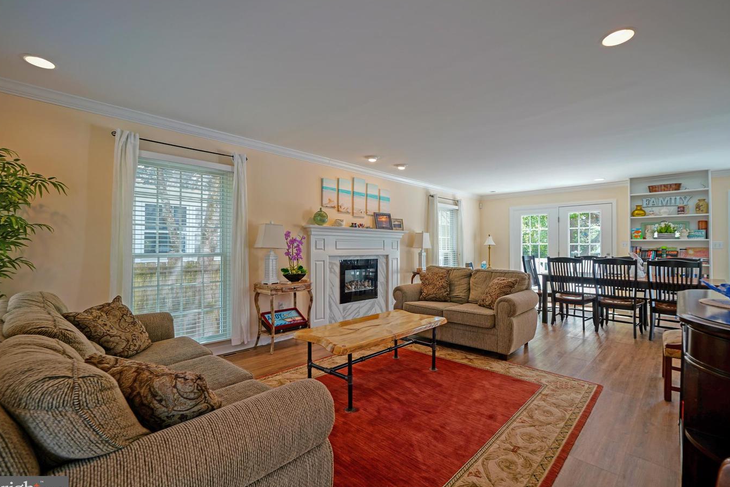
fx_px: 324
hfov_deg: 96.7
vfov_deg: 73.7
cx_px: 374
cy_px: 244
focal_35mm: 16
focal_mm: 10
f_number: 3.2
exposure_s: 1/30
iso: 100
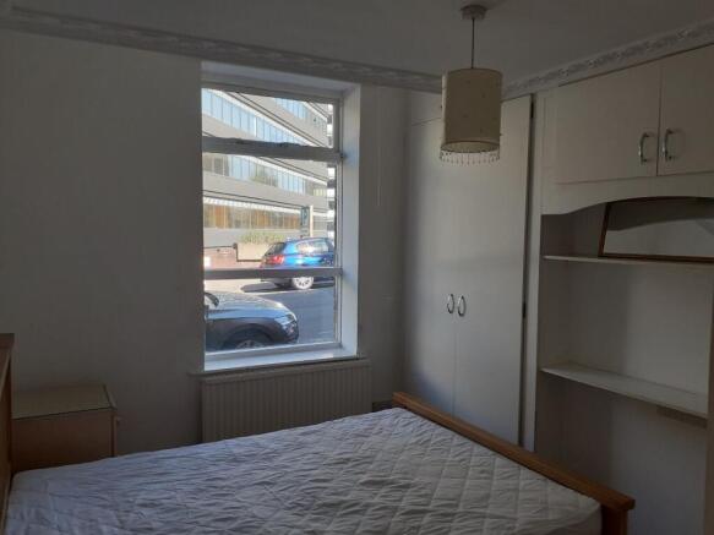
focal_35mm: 27
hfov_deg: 65.3
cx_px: 357
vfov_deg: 51.3
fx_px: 557
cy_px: 268
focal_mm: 3.6
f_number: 1.9
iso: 40
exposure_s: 1/124
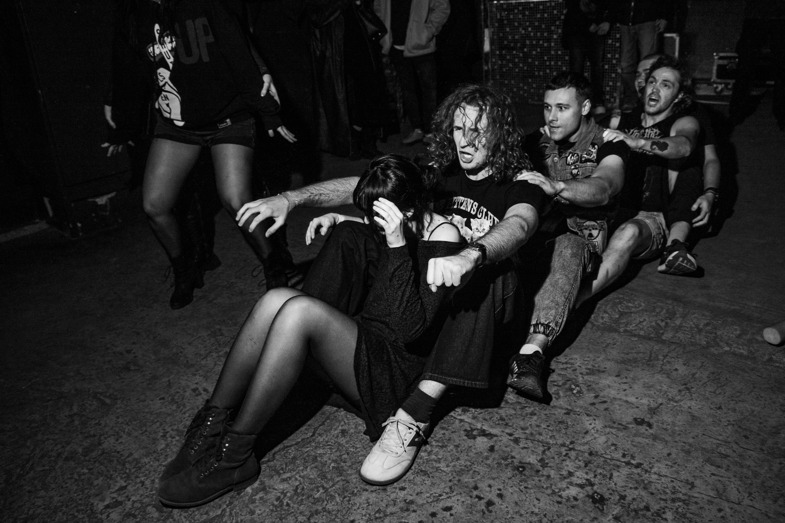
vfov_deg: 46.4
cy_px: 262
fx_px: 611
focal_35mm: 28
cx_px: 392
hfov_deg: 65.5
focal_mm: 28
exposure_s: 1/15
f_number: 5
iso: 500
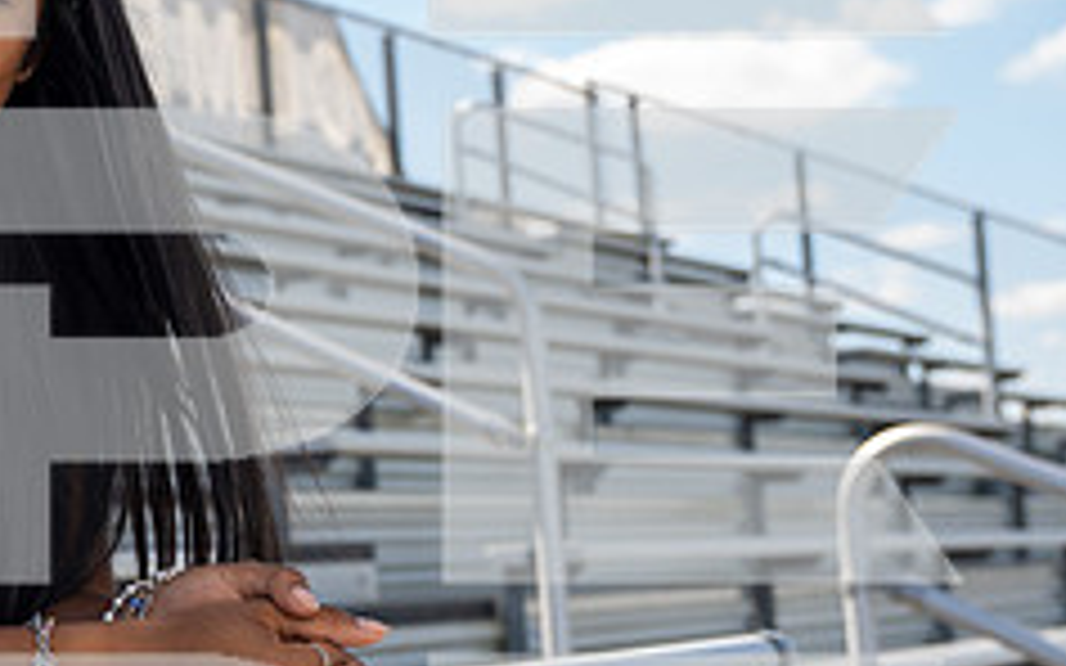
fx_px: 2759
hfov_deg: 20.6
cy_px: 349
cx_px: -184
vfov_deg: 13.8
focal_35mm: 95
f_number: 4.5
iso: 50
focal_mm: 38
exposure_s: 1/200
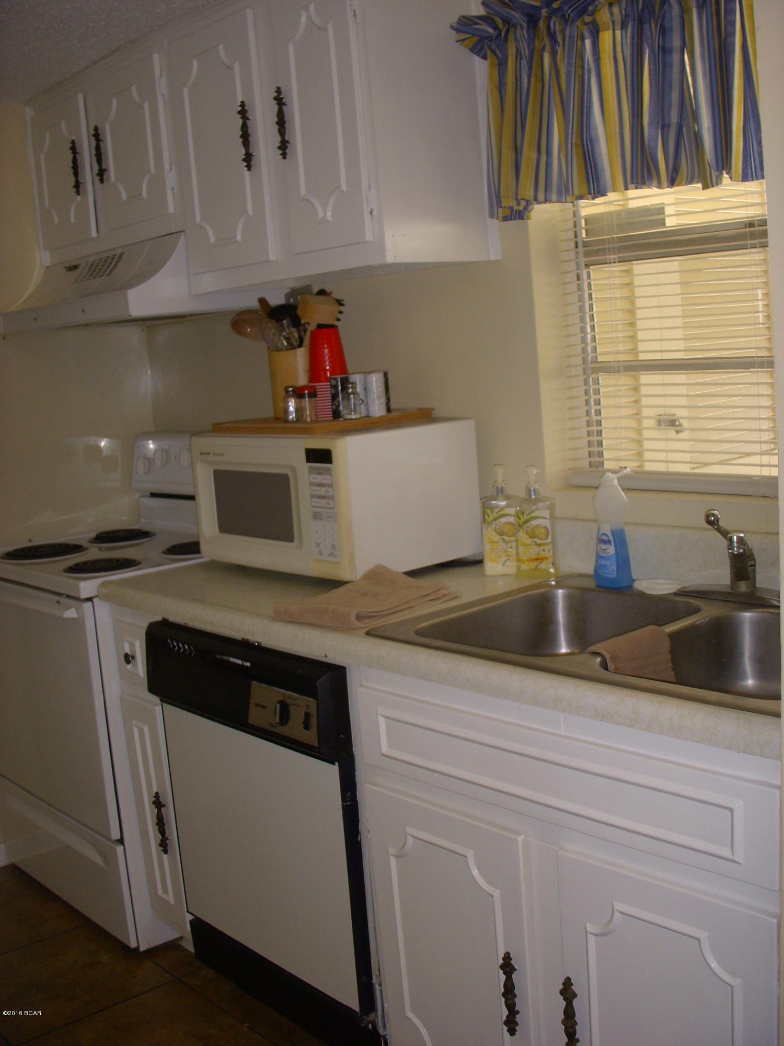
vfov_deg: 49.0
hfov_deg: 37.7
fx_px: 1148
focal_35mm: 38
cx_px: 392
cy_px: 523
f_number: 3.3
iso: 100
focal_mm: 6.3
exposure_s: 1/30
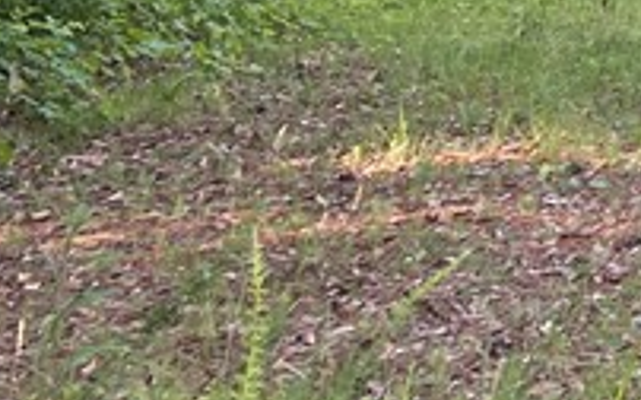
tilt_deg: -0.9
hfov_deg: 13.2
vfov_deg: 8.9
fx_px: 2444
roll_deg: -0.1
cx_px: 1219
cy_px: -365
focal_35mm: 140
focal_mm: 5.1
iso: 32
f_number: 1.6
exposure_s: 1/274
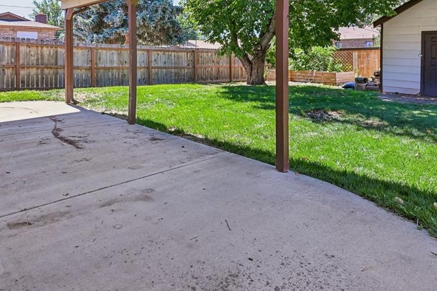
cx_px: 215
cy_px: 46
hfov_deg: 67.4
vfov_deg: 44.8
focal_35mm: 27
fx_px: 328
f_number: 9
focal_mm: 14
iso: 64
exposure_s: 1/25
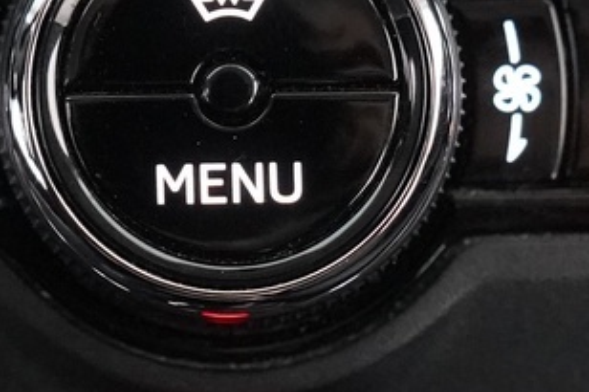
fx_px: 2665
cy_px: 21
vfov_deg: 8.4
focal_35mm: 163
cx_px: 195
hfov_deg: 12.6
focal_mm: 31
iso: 10000
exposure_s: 1/40
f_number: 4
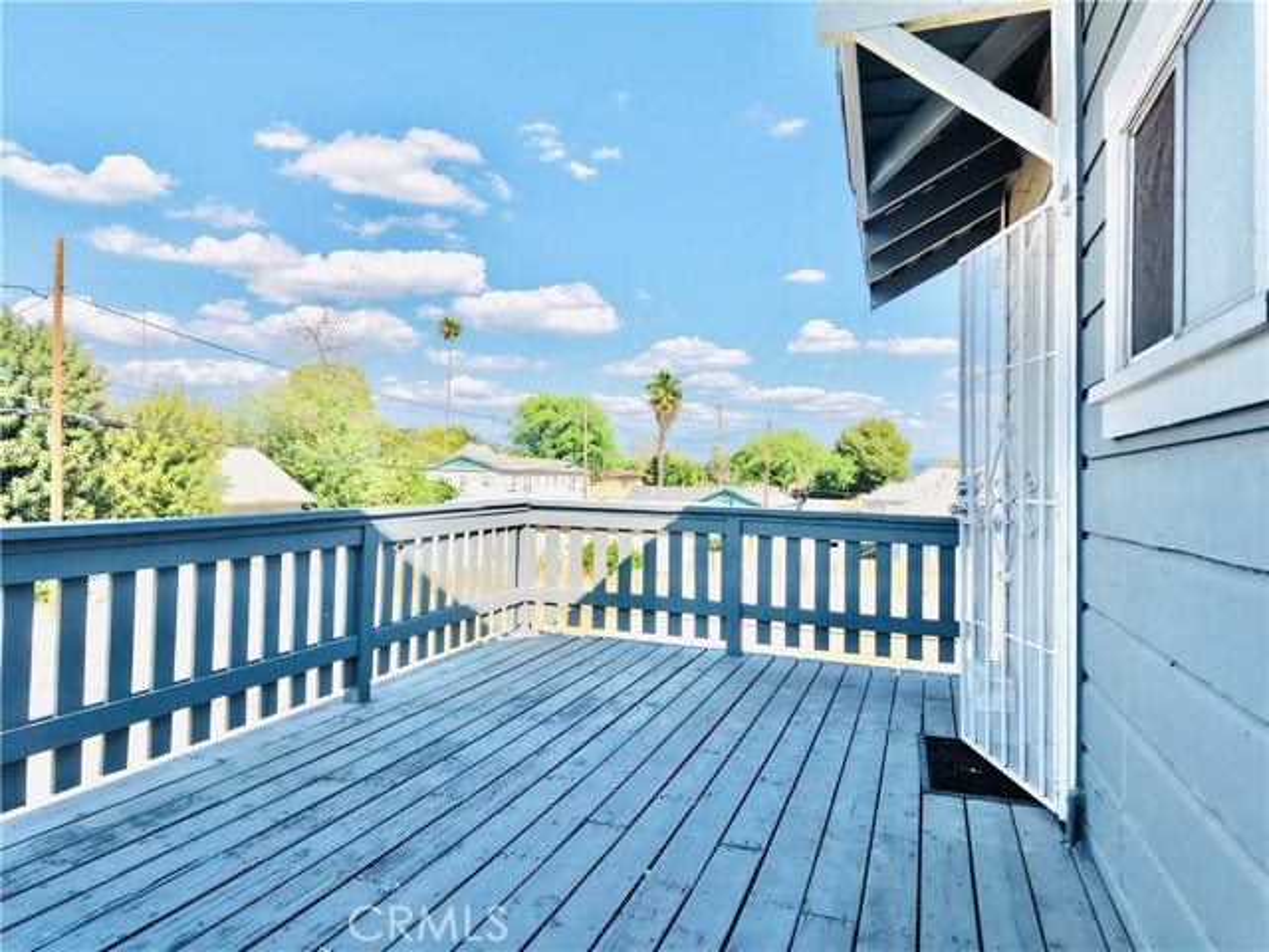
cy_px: 476
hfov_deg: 71.6
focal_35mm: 24
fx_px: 880
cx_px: 634
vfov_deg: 56.8
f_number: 1.8
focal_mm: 8.67
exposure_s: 1/5000
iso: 340
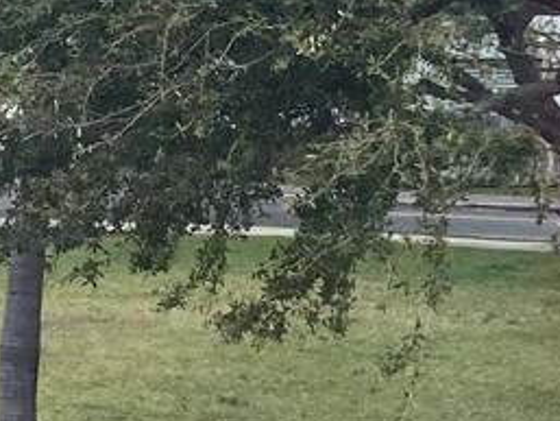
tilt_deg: +0.6
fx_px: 2816
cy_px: -39
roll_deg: -1.5
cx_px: -17
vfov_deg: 8.5
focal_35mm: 174
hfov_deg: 11.2
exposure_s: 1/1517
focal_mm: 3.99
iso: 20
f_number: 1.8
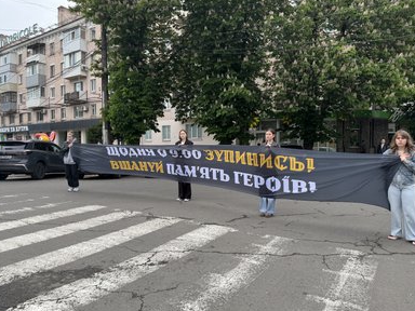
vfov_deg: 54.9
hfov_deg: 69.4
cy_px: 156
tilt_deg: -0.8
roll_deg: +0.3
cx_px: 205
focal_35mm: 25
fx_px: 300
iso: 80
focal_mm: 6.76
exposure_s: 1/1261
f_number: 1.78
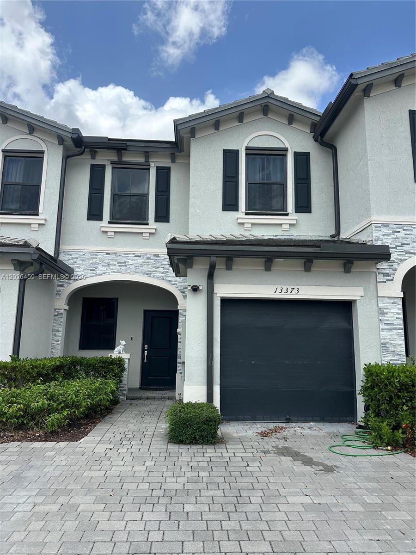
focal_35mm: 24
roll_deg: -1.0
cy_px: 278
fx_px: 385
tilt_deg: +11.4
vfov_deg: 71.6
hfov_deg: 56.8
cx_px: 208
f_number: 1.78
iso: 80
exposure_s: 1/3597
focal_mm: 6.86
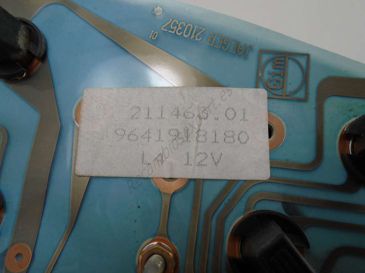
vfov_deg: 53.0
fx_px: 274
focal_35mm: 26
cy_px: 136
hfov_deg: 67.3
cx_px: 182
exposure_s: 1/160
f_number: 3.2
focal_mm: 4.6
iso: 100
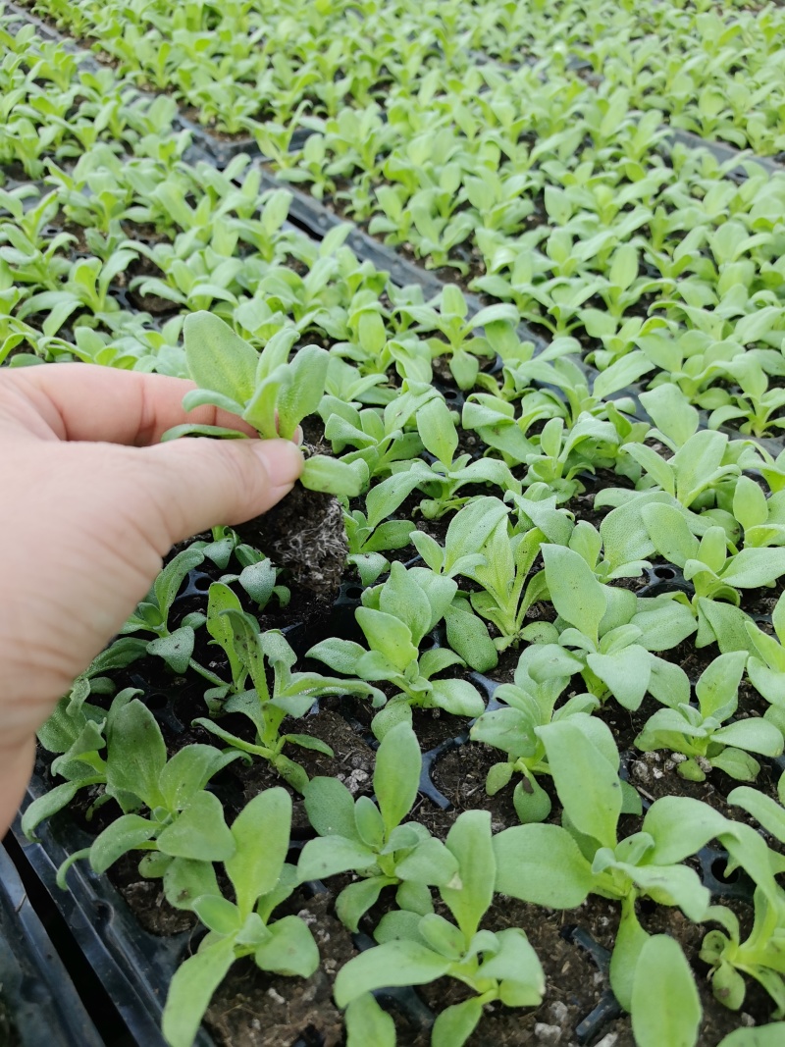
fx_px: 817
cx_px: 392
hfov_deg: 51.3
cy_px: 524
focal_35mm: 27
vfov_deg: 65.3
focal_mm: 5.75
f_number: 2
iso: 50
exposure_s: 1/100
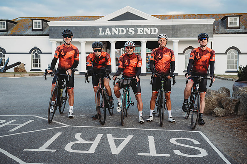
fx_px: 274
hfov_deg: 48.5
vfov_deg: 33.4
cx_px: 124
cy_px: 82
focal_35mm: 40
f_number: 3.5
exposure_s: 1/160
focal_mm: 40
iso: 100
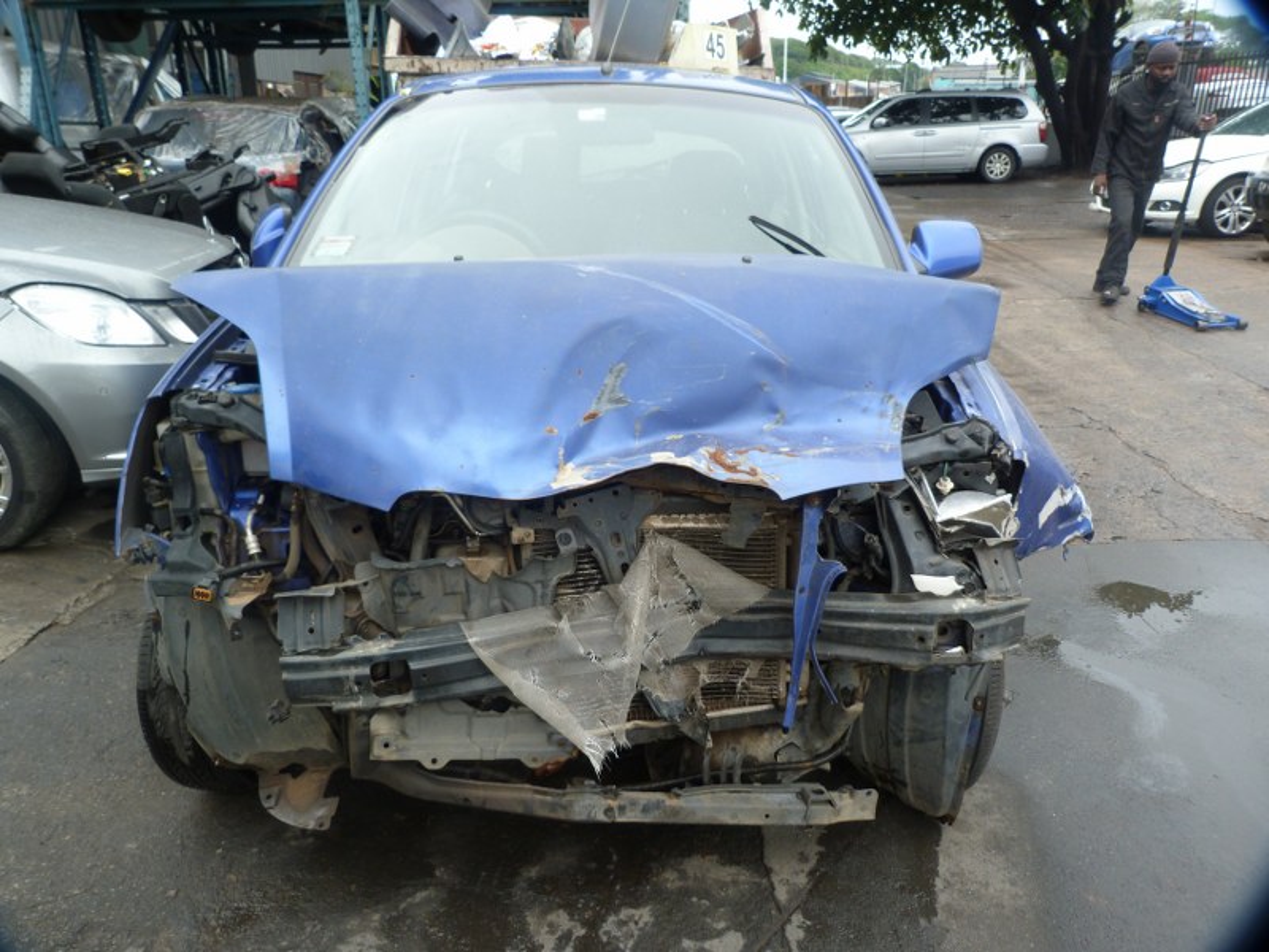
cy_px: 476
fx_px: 916
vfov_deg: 54.9
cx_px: 634
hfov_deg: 69.4
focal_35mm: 25
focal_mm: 4.5
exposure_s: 1/125
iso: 80
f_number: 3.6
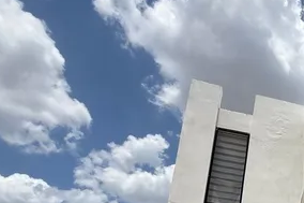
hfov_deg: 34.8
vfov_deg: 26.8
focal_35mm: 41
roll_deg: -0.6
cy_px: 273
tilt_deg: +15.0
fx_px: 346
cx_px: 385
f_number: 2.2
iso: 50
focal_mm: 2.22
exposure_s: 1/3663
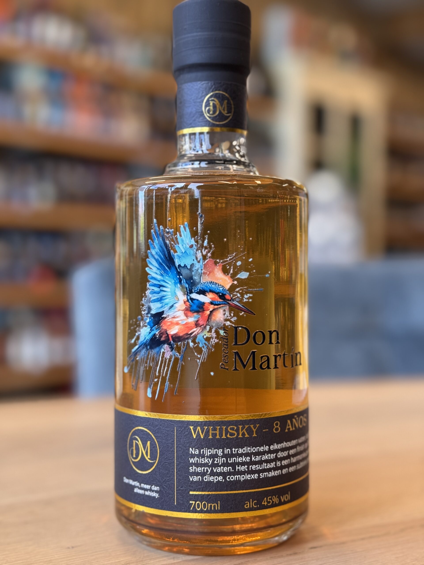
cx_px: 212
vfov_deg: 39.7
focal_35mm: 48
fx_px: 784
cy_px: 282
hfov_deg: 30.3
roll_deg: -0.3
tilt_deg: -1.1
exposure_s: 1/100
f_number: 1.78
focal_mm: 6.76
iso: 160
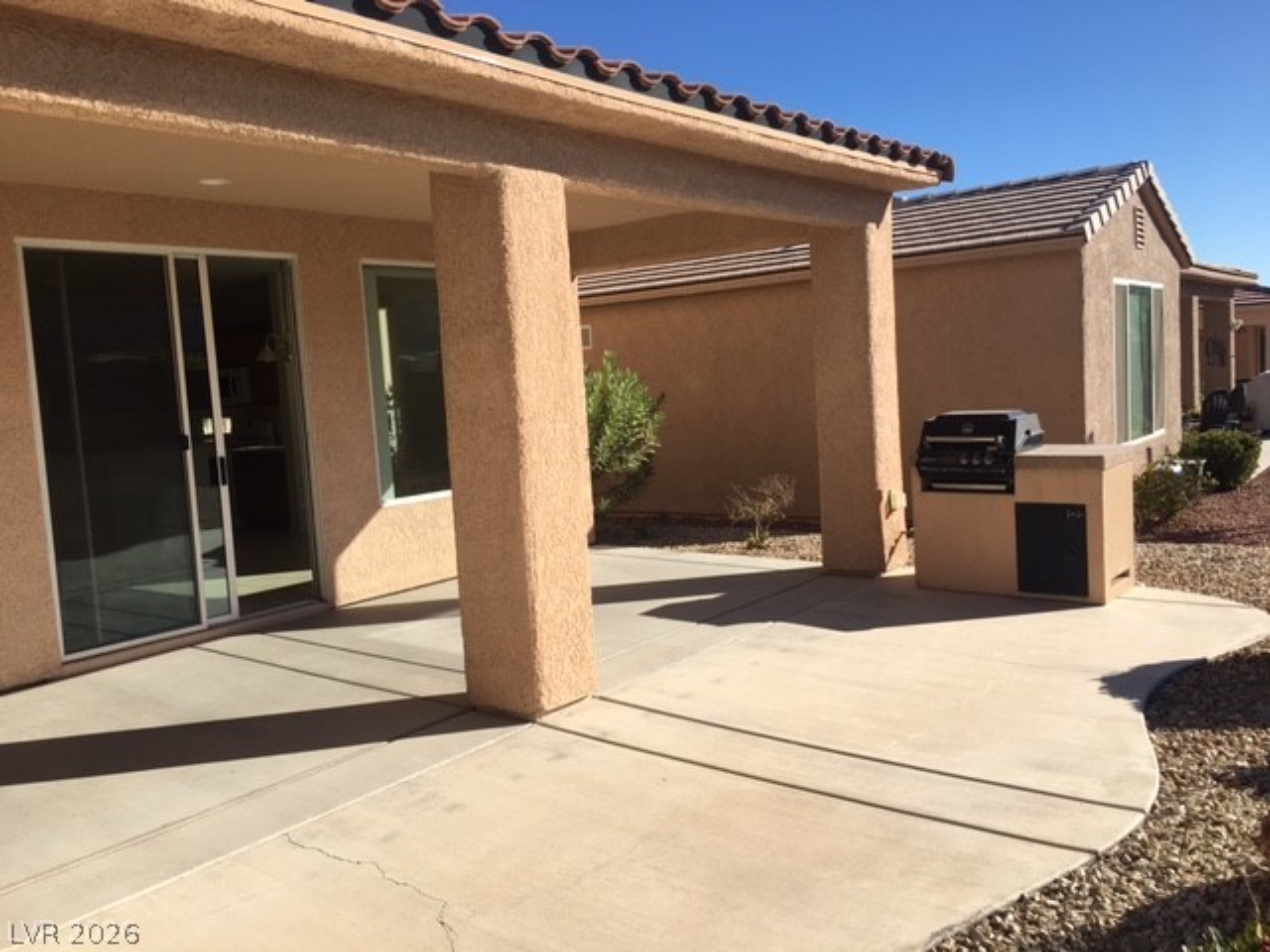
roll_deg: +3.5
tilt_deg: -4.9
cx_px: 635
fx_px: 1064
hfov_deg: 61.7
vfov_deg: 48.2
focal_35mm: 29
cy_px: 476
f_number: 2.2
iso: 25
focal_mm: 4.15
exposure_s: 1/1479
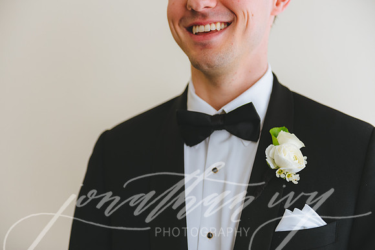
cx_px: 188
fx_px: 521
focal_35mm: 50
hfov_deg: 39.6
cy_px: 125
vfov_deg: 27.0
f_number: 2.8
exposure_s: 1/500
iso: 400
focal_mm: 50
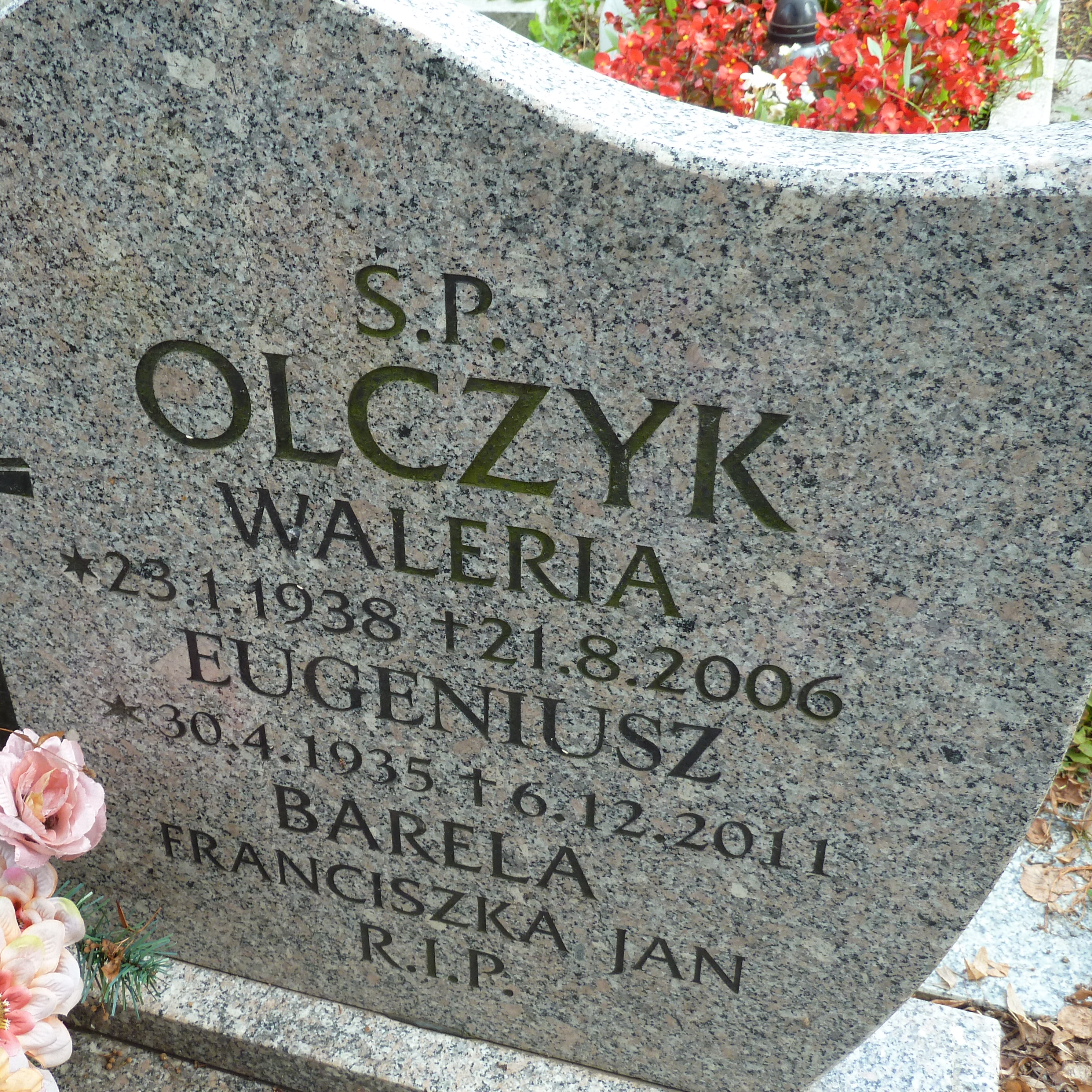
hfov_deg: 43.6
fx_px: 1356
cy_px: 546
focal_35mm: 38
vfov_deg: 43.9
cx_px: 437
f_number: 3.5
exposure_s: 1/50
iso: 80
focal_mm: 5.3
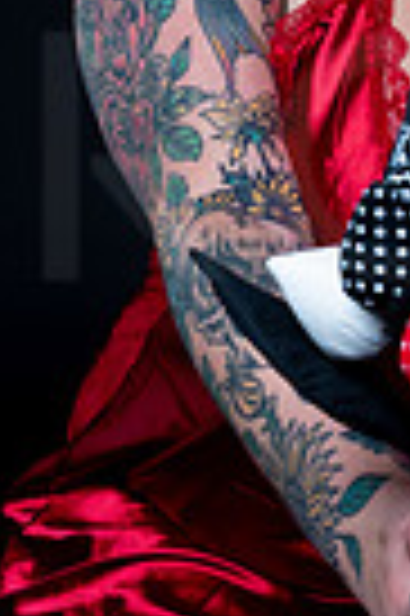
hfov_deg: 11.7
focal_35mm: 115
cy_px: 153
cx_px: 437
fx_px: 1969
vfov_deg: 17.7
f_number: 10
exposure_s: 1/160
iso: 100
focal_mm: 35
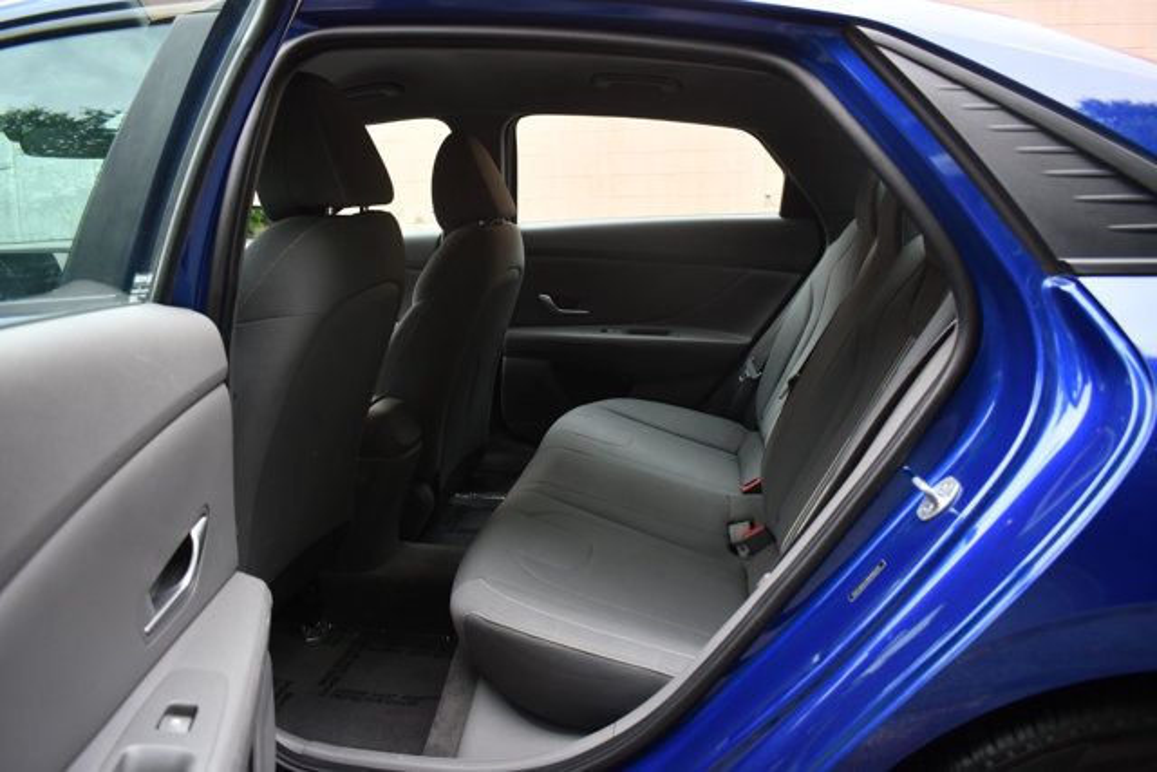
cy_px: 386
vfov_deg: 48.0
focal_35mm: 27
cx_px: 578
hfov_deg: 67.4
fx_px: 868
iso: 400
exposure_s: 1/250
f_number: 4.5
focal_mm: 18
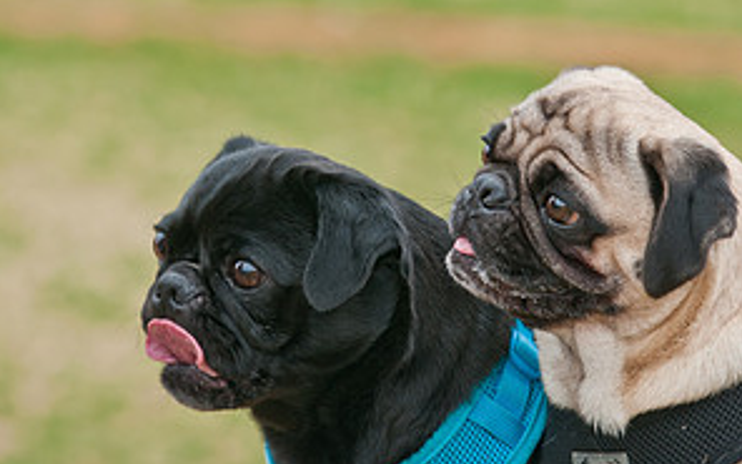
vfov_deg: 3.4
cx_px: 370
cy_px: 110
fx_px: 7740
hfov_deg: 5.5
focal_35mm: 383
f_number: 5
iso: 200
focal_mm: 165
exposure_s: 1/160
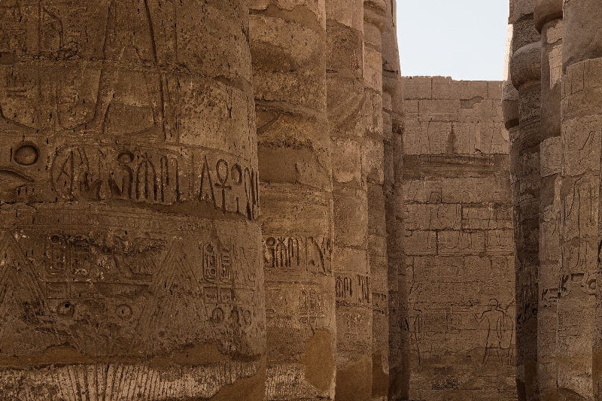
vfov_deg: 17.7
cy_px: 363
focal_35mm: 76
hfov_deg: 26.3
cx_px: 455
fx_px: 1271
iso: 400
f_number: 11
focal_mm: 38
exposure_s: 1/500
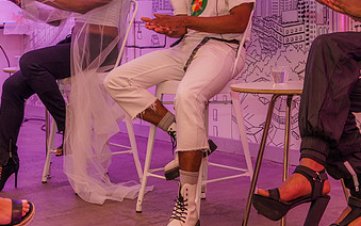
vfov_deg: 17.2
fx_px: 738
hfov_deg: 27.5
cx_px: 173
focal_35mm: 75
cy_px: 35
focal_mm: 43
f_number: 4.5
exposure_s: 1/125
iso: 320
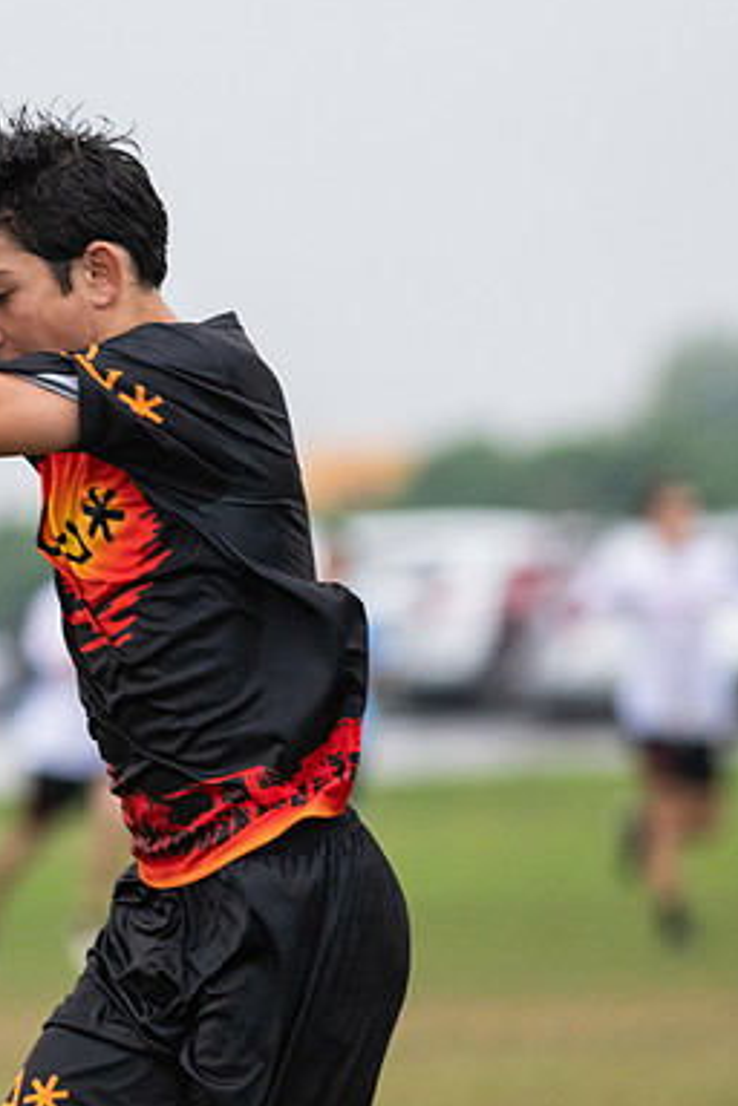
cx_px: 58
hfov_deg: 1.7
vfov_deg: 2.6
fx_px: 24567
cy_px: 553
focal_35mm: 799
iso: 1600
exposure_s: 1/2000
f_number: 5
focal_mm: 300
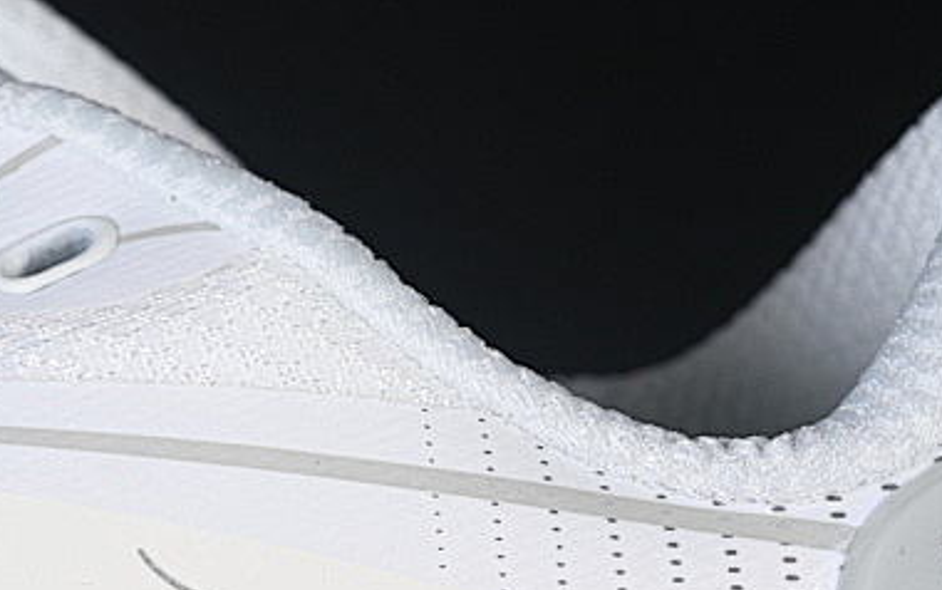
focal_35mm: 217
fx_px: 5574
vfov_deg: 6.0
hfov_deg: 9.6
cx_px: -27
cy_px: 843
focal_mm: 50
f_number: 7.1
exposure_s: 1/80
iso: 160
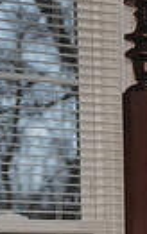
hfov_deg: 5.2
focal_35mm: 238
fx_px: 1524
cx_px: 464
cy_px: 294
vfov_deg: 8.7
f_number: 2.8
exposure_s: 1/125
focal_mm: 50
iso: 200
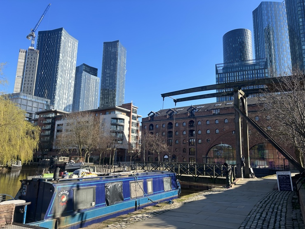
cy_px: 114
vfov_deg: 53.1
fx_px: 229
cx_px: 152
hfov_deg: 67.3
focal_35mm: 26
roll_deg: -0.7
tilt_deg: +10.9
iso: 50
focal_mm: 5.7
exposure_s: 1/2299
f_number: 1.5
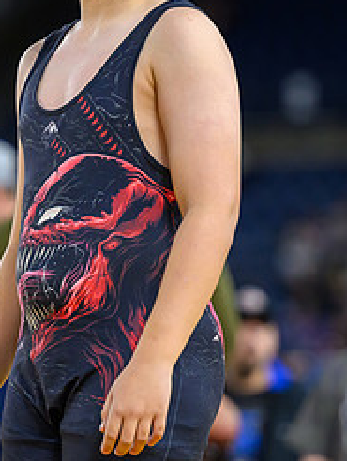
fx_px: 5804
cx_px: 113
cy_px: 141
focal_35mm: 435
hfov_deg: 3.4
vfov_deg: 4.6
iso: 2500
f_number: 2.8
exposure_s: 1/640
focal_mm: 165
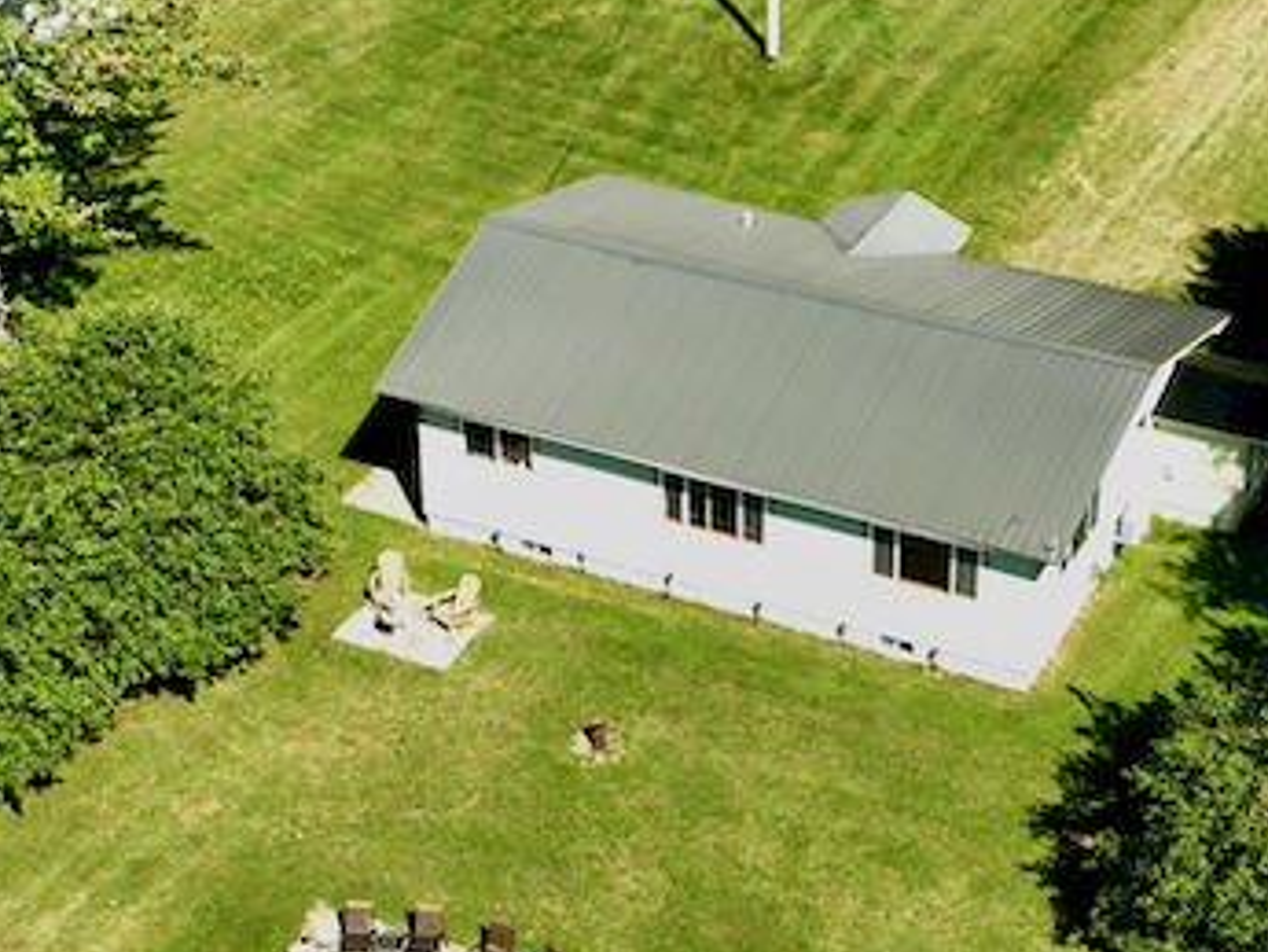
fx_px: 3261
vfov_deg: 16.3
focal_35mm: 89
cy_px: 926
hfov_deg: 22.0
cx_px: 684
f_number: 2.8
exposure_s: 1/833
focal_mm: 12.29
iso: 100
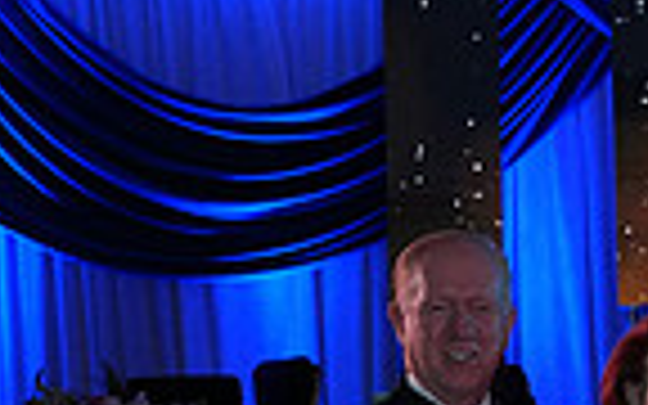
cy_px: 682
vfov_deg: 9.5
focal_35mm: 133
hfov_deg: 15.1
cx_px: 783
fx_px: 2350
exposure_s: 1/200
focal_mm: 32.5
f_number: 5
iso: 2000
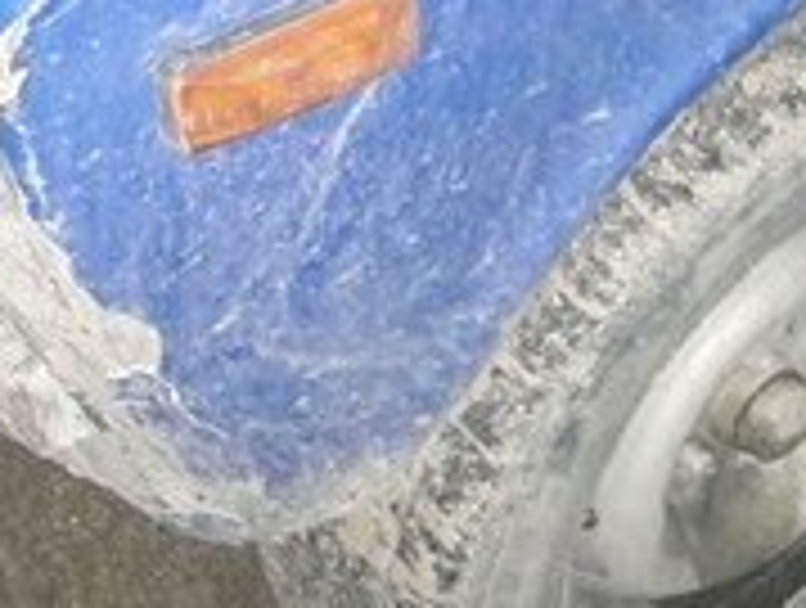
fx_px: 2403
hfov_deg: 18.9
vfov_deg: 13.3
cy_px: -399
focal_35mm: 103
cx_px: 189
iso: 320
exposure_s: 1/17
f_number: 1.9
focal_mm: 3.7
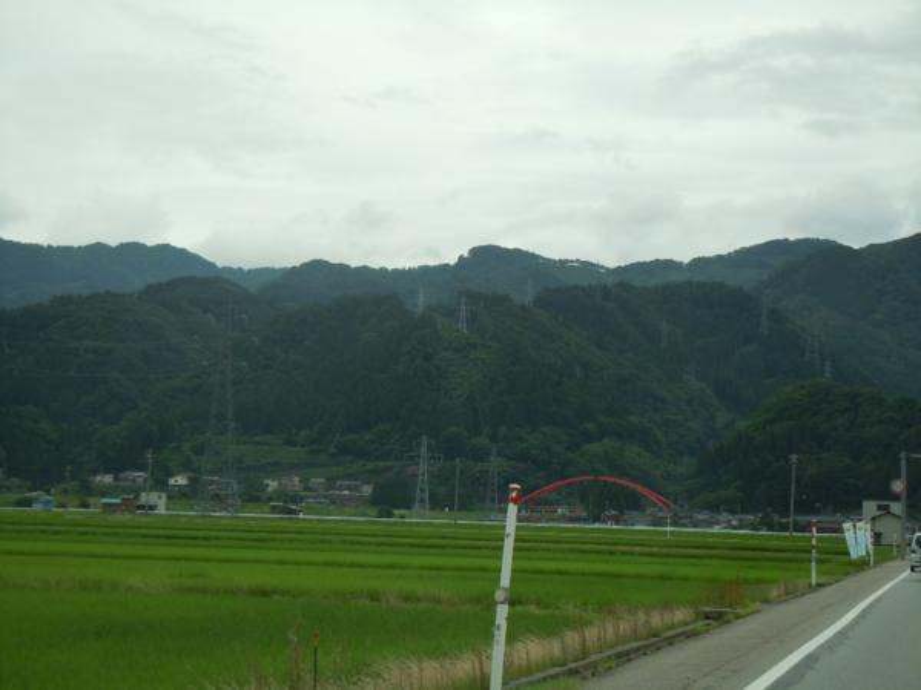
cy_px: 345
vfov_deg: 19.1
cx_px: 460
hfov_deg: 25.3
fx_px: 2049
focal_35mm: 77
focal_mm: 13.9
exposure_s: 1/640
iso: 100
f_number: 4.3
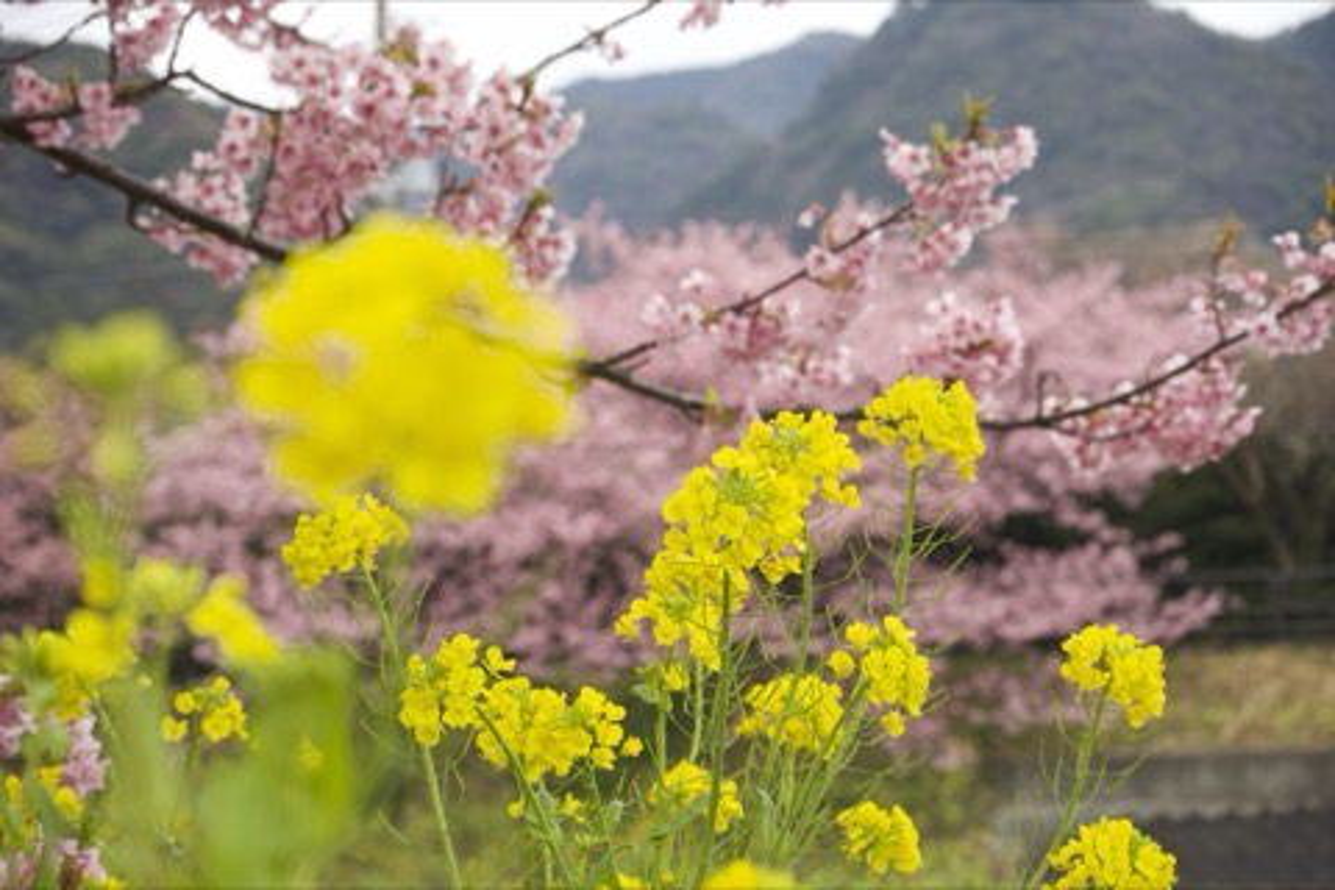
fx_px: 3486
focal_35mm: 94
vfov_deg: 14.6
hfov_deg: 21.7
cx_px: 668
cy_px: 445
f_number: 4.5
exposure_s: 1/200
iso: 250
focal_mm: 35
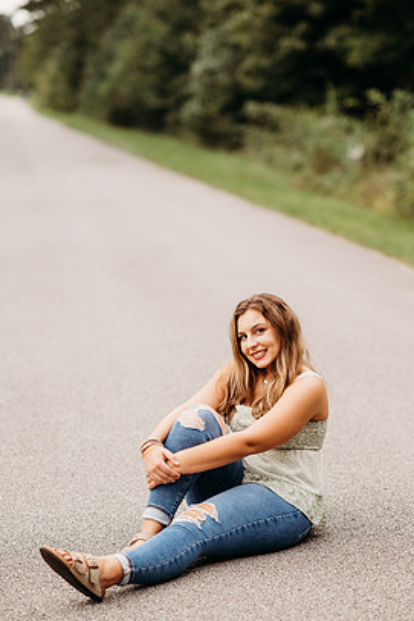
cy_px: 337
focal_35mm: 94
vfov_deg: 21.7
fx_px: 1623
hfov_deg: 14.5
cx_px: 226
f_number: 2.2
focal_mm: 85
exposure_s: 1/250
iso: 320
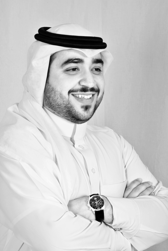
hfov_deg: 10.8
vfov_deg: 16.1
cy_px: 126
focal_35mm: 128
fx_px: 892
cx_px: 84
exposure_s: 1/125
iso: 250
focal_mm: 85
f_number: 18
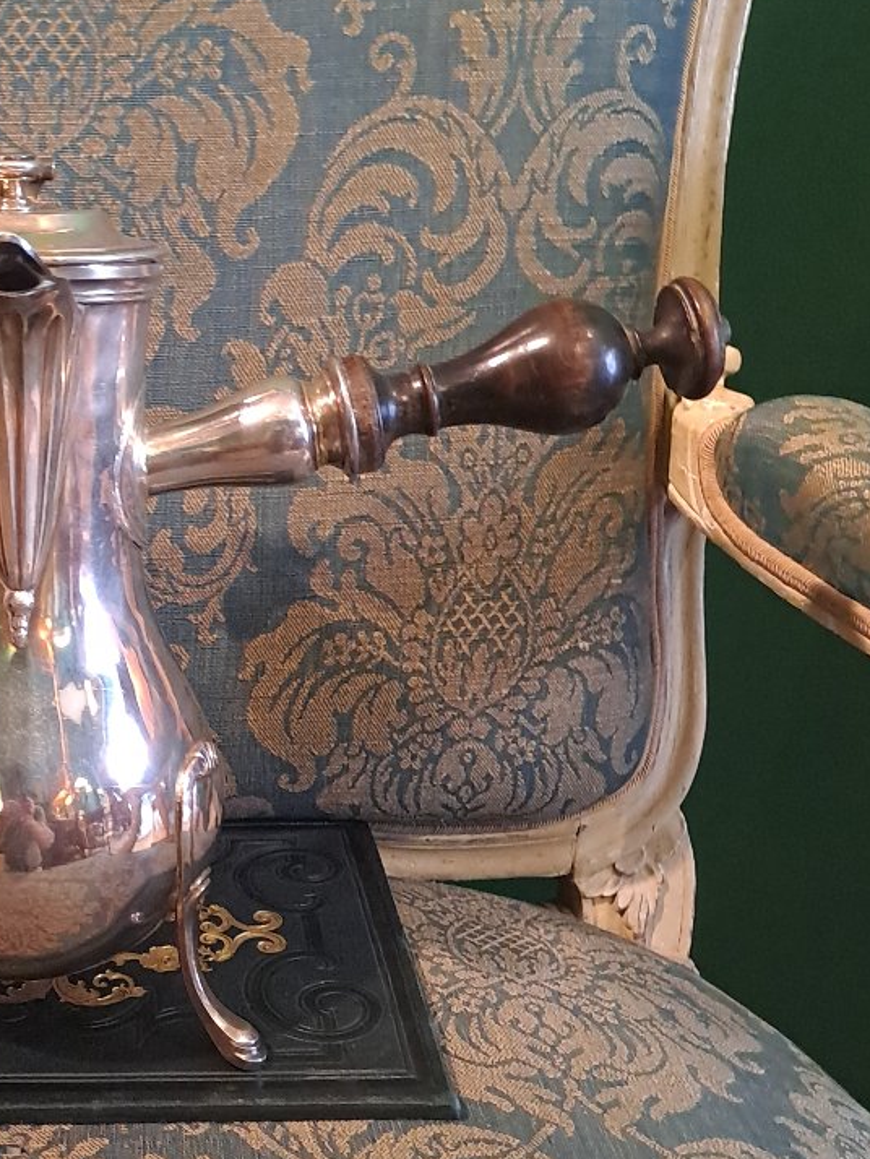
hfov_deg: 33.3
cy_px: 717
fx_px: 1407
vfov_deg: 44.4
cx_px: 161
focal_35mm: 42
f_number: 1.8
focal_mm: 4.65
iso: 800
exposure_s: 1/25
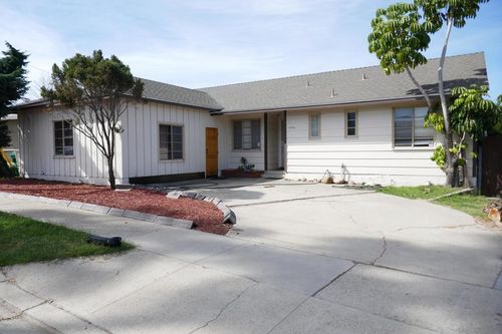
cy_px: 167
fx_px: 348
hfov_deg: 71.5
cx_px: 251
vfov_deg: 51.3
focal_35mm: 25
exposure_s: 1/800
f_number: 3.2
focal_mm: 9.1
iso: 125
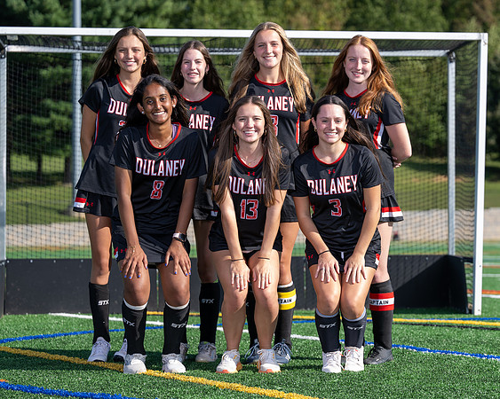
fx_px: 1555
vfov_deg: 14.6
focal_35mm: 105
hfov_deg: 18.2
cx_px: 331
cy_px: 205
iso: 40
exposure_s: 1/500
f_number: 2.8
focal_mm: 73
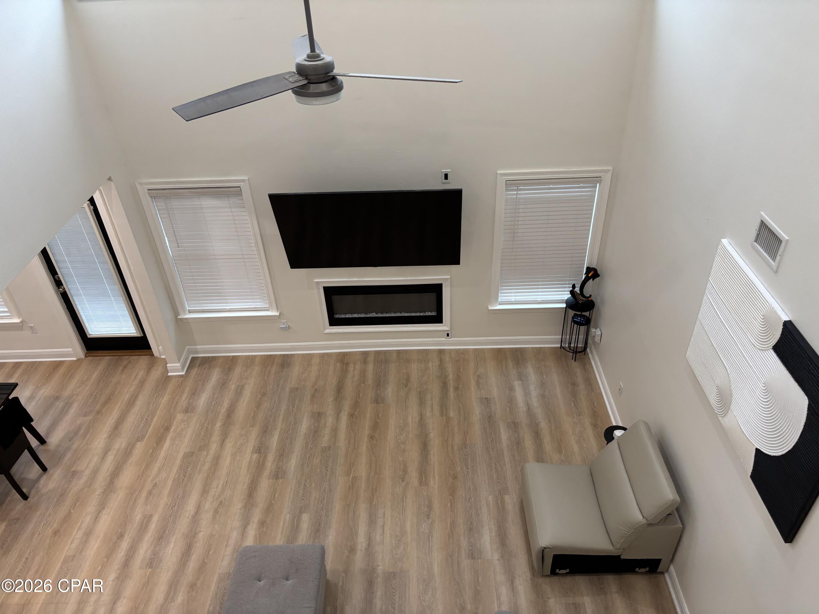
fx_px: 615
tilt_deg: -35.9
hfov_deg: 67.3
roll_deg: +2.7
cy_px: 307
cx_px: 410
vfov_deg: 53.1
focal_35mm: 26
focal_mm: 5.96
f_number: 1.6
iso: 100
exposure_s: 1/60
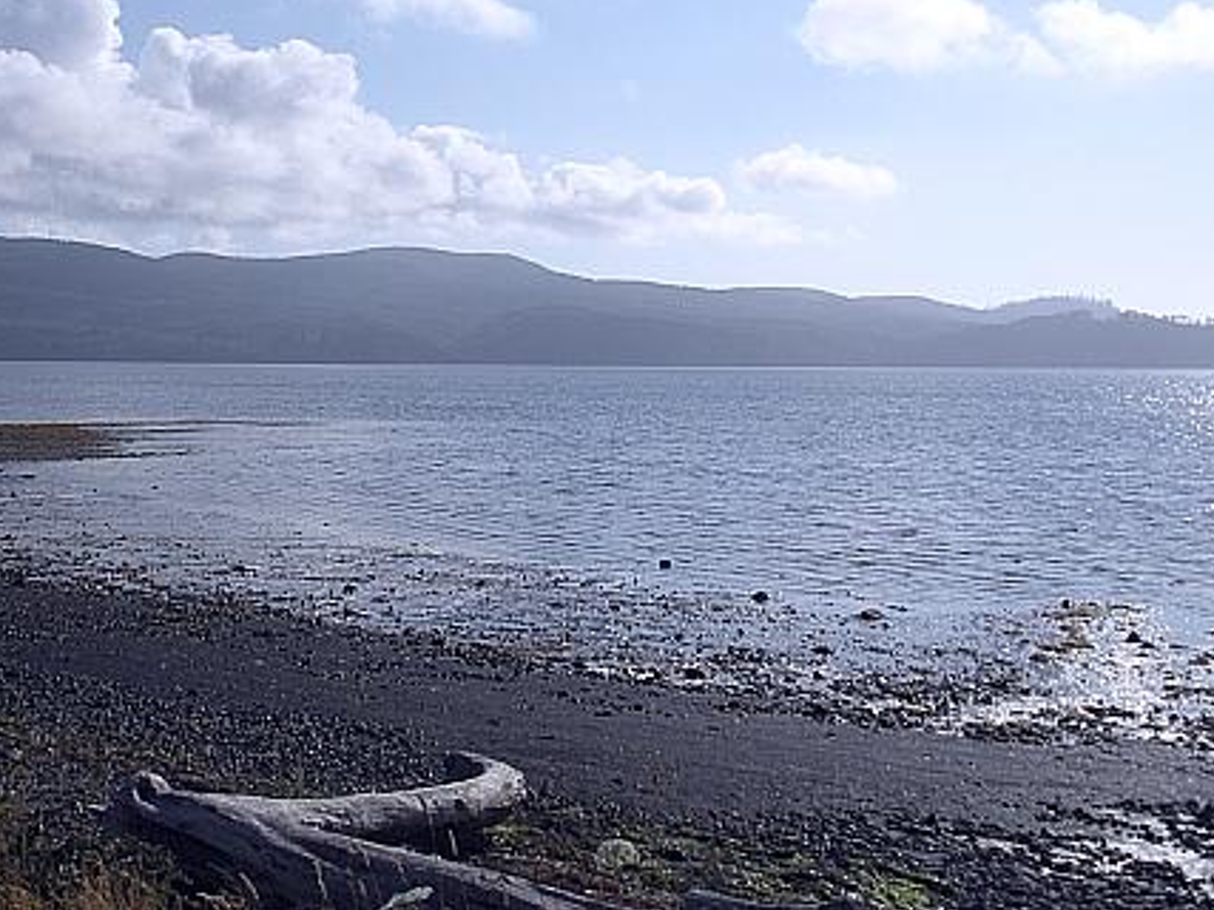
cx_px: 392
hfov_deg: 35.2
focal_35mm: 54
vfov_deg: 26.8
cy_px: 262
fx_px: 1893
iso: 64
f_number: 5.6
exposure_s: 1/728
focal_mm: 6.3
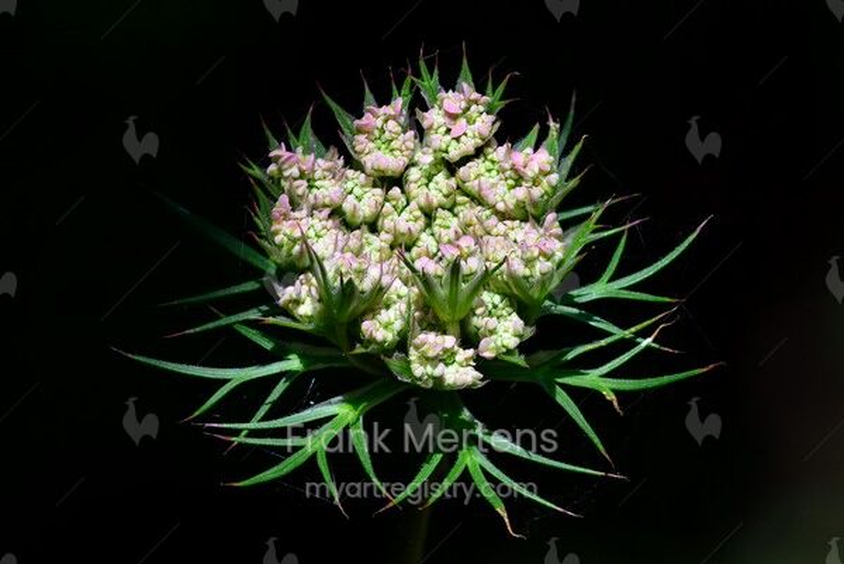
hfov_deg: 10.3
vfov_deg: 6.9
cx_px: 422
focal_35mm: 200
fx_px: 4692
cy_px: 282
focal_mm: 200
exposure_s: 1/640
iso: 1600
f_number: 20
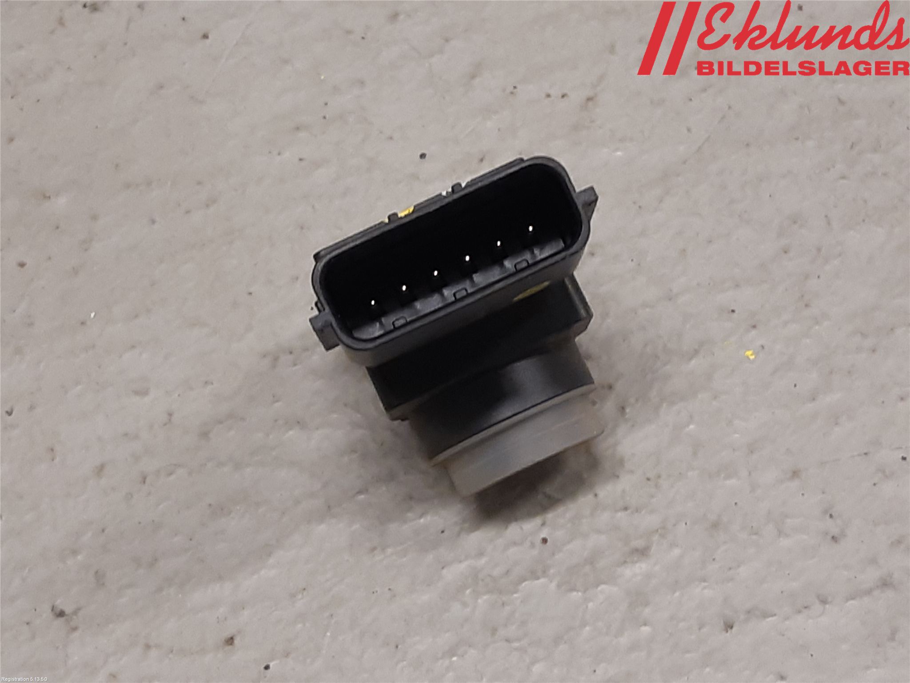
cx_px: 455
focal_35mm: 26
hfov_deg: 67.3
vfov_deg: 53.1
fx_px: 683
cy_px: 342
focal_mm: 3.93
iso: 100
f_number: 1.7
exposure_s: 1/50
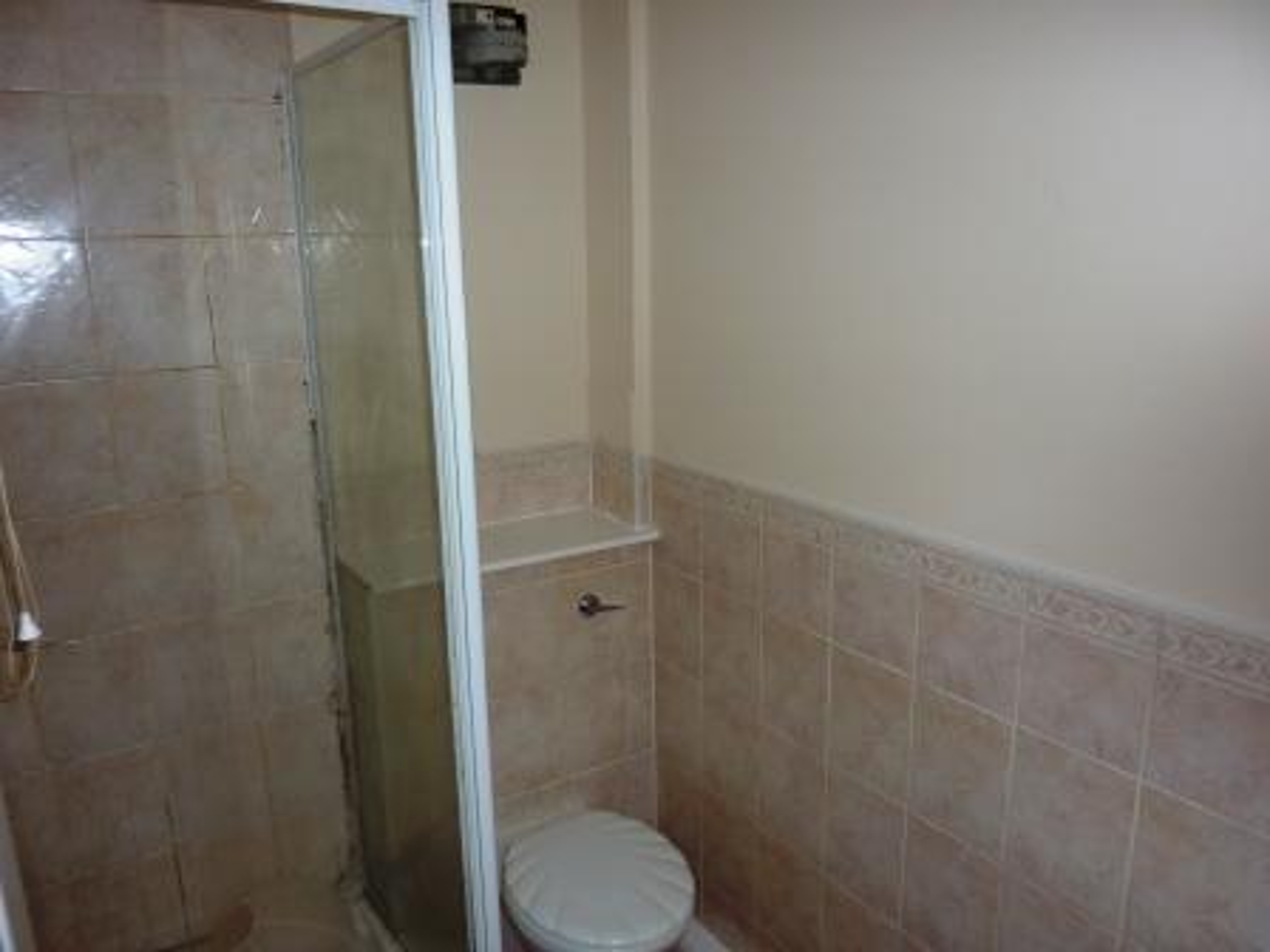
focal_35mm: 25
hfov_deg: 69.4
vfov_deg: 54.9
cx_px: 635
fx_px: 917
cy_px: 476
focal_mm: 4.1
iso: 100
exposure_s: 1/30
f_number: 3.3
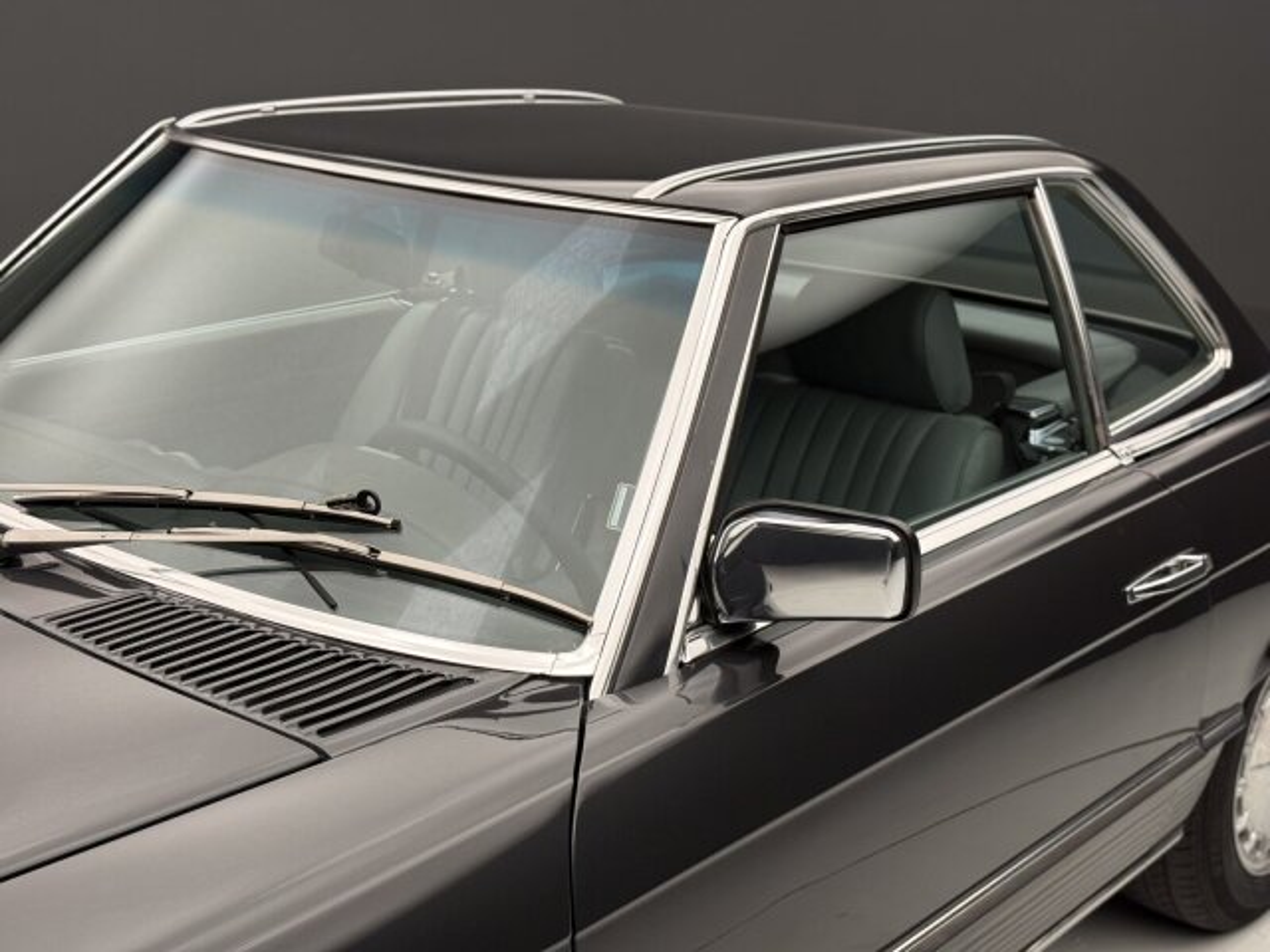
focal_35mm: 48
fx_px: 1761
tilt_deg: -16.1
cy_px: 476
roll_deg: -0.9
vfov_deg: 30.3
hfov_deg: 39.7
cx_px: 635
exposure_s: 1/99
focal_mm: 6.76
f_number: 1.78
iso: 100
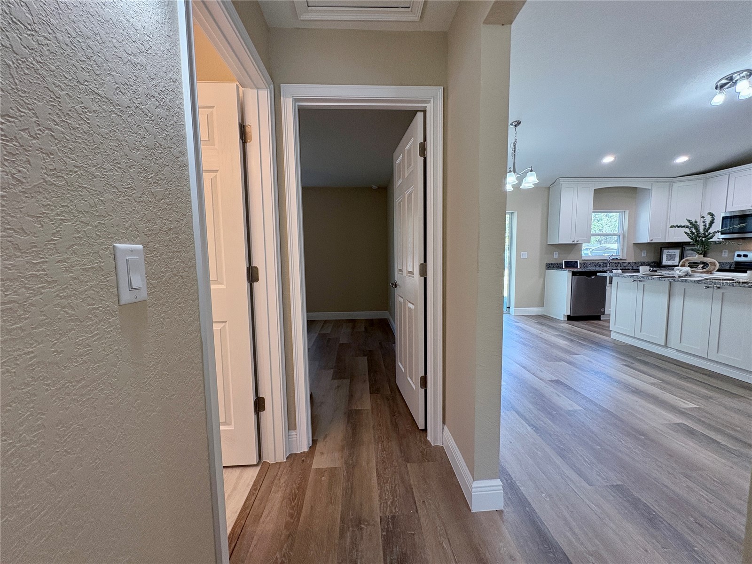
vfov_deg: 85.7
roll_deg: +1.2
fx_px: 304
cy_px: 282
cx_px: 376
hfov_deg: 102.1
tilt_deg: -5.8
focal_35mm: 14
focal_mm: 2.22
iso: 200
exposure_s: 1/120
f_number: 2.2
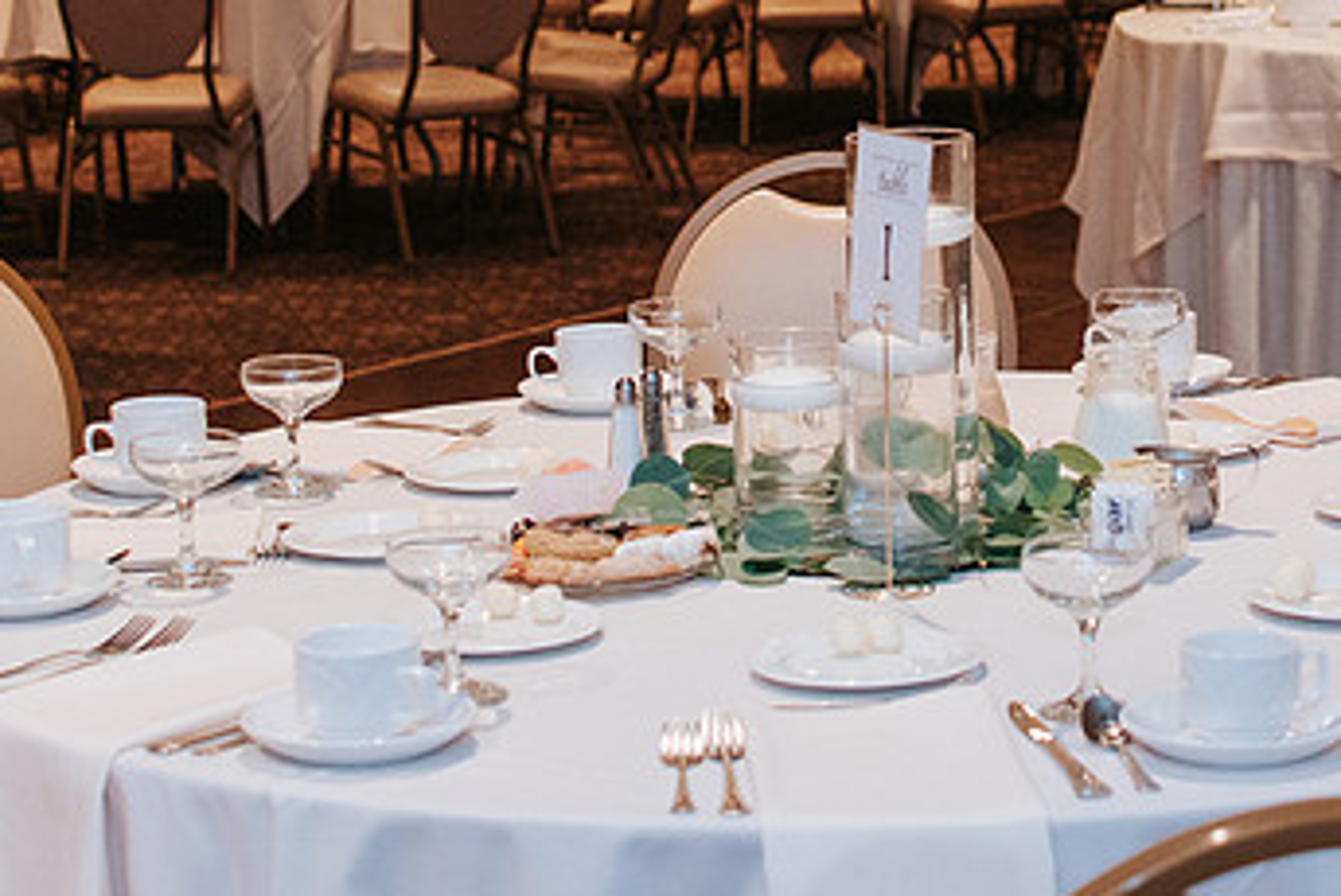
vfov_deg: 13.0
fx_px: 3877
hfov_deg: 19.6
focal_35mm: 104
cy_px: 30
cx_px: 908
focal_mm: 35
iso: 800
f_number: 3.2
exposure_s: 1/200
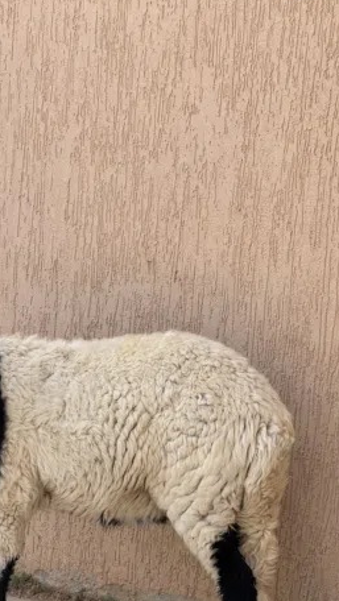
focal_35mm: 98
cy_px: 292
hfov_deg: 12.4
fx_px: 1564
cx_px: 113
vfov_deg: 21.8
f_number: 2.8
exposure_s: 1/253
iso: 32
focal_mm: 9
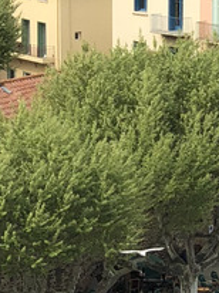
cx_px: 323
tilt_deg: -9.0
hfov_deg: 4.9
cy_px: 156
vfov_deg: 6.5
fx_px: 2561
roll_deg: +0.0
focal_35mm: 303
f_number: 2.4
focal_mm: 6
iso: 16
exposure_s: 1/827
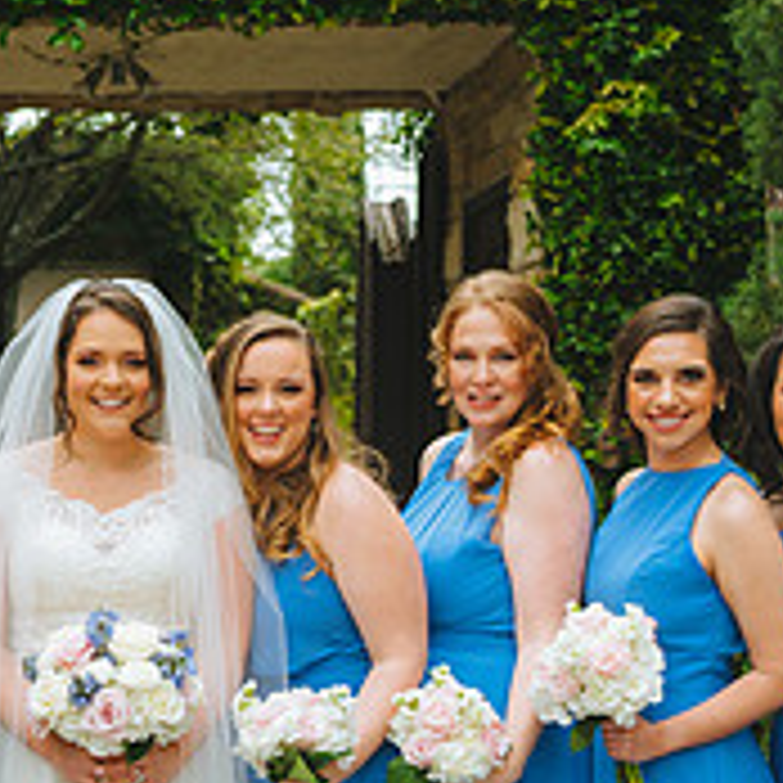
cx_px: 68
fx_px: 2457
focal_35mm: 96
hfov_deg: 17.8
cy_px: 652
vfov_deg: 17.9
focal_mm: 34
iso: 125
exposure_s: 1/250
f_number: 2.8
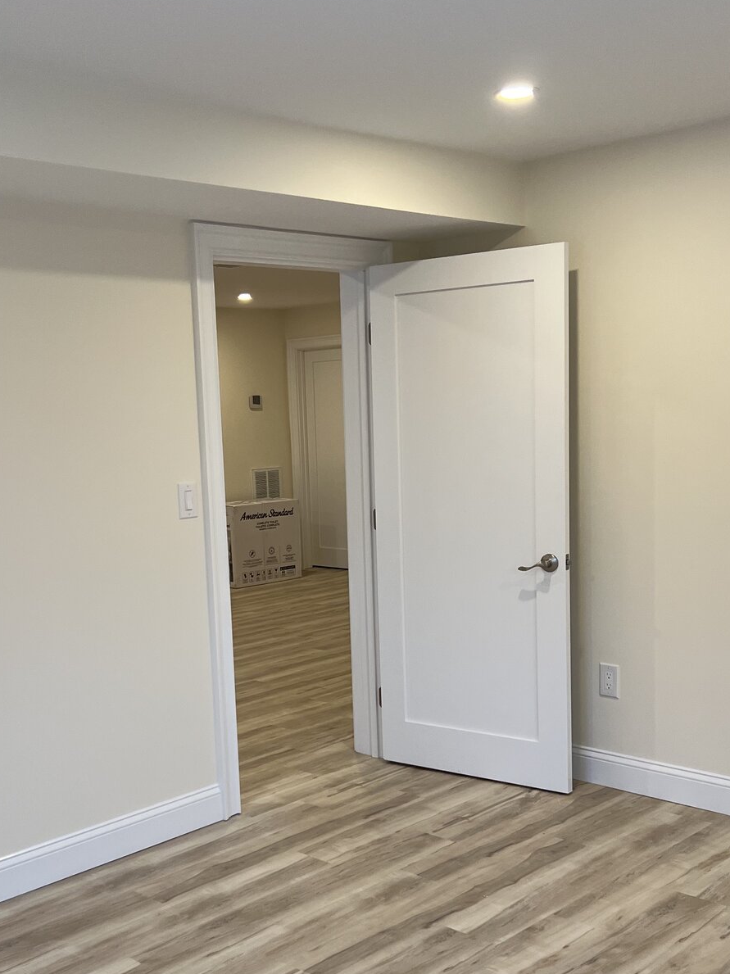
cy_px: 571
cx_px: 305
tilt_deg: -7.1
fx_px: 1182
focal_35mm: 42
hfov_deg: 34.3
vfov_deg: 44.6
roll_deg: +3.1
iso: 100
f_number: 1.5
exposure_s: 1/120
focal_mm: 5.7
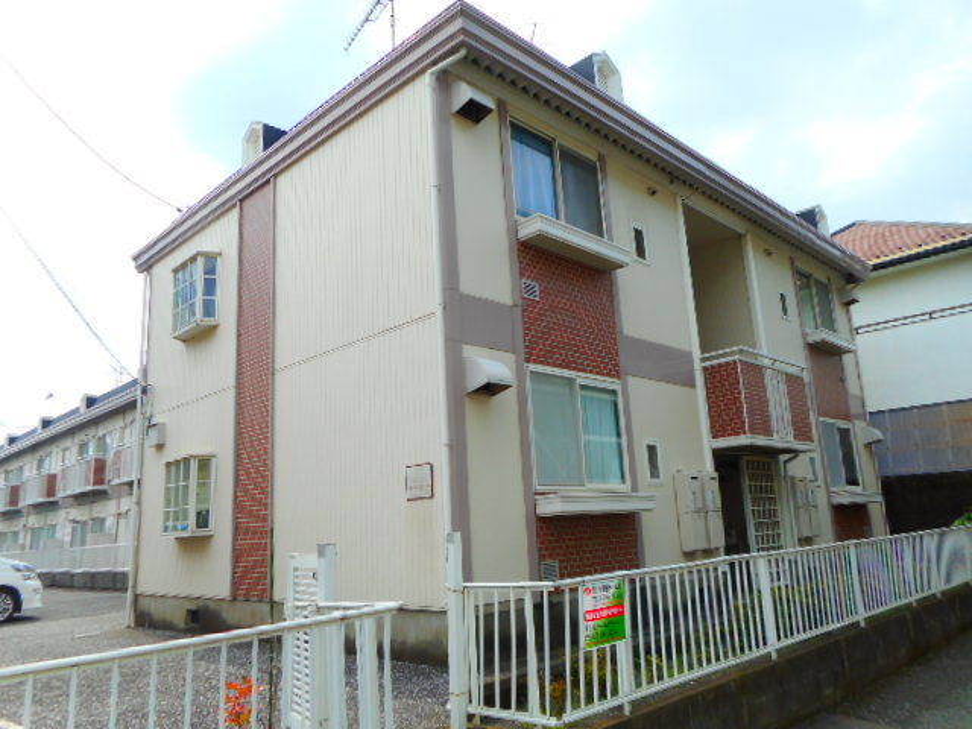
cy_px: 364
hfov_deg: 69.4
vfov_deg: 54.9
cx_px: 486
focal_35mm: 25
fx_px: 702
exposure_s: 1/320
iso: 80
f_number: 3.7
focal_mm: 4.5
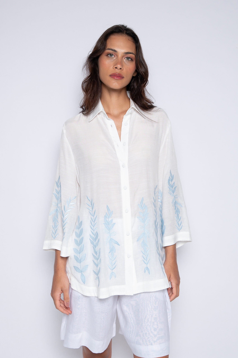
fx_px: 397
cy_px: 179
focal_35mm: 40
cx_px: 119
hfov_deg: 33.4
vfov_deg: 48.5
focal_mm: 40
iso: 320
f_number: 6.3
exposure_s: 1/200
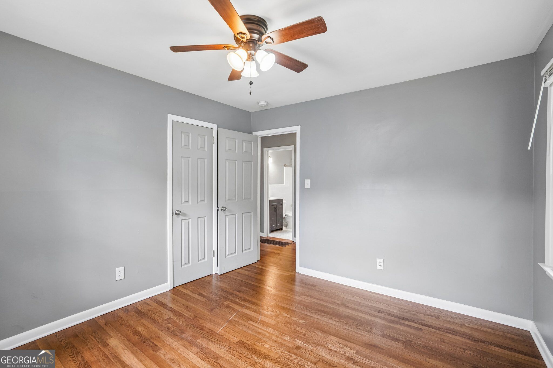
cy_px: 184
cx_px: 276
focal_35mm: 16
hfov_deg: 96.7
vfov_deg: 73.7
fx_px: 246
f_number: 8
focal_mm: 16
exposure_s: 1/5
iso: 400
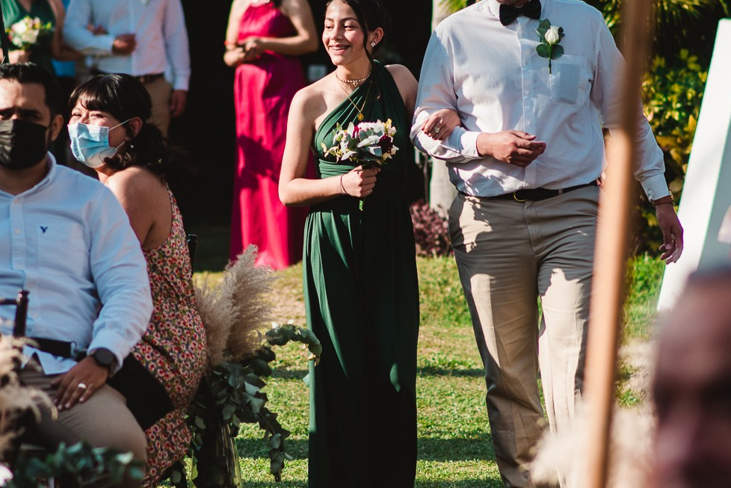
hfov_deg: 11.5
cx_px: 365
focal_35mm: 178
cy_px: 221
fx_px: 3616
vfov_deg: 7.7
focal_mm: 85
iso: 80
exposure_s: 1/3200
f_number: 2.5
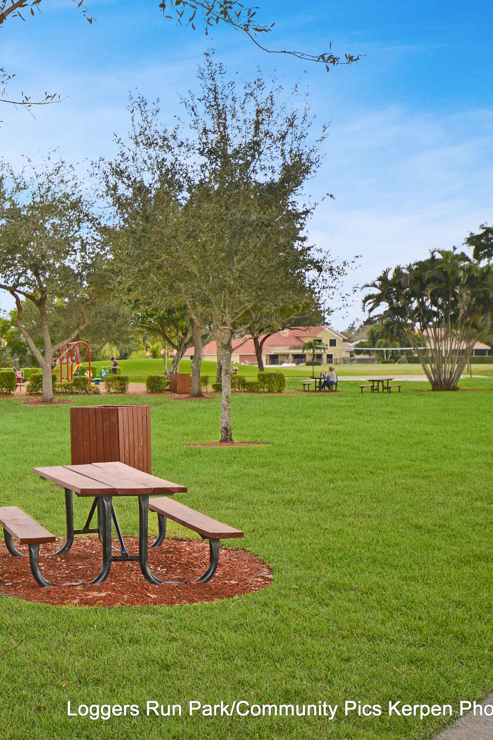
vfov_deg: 36.3
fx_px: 1130
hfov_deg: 23.8
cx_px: 31
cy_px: 368
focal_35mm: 55
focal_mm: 24
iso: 100
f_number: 4.5
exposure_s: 1/250
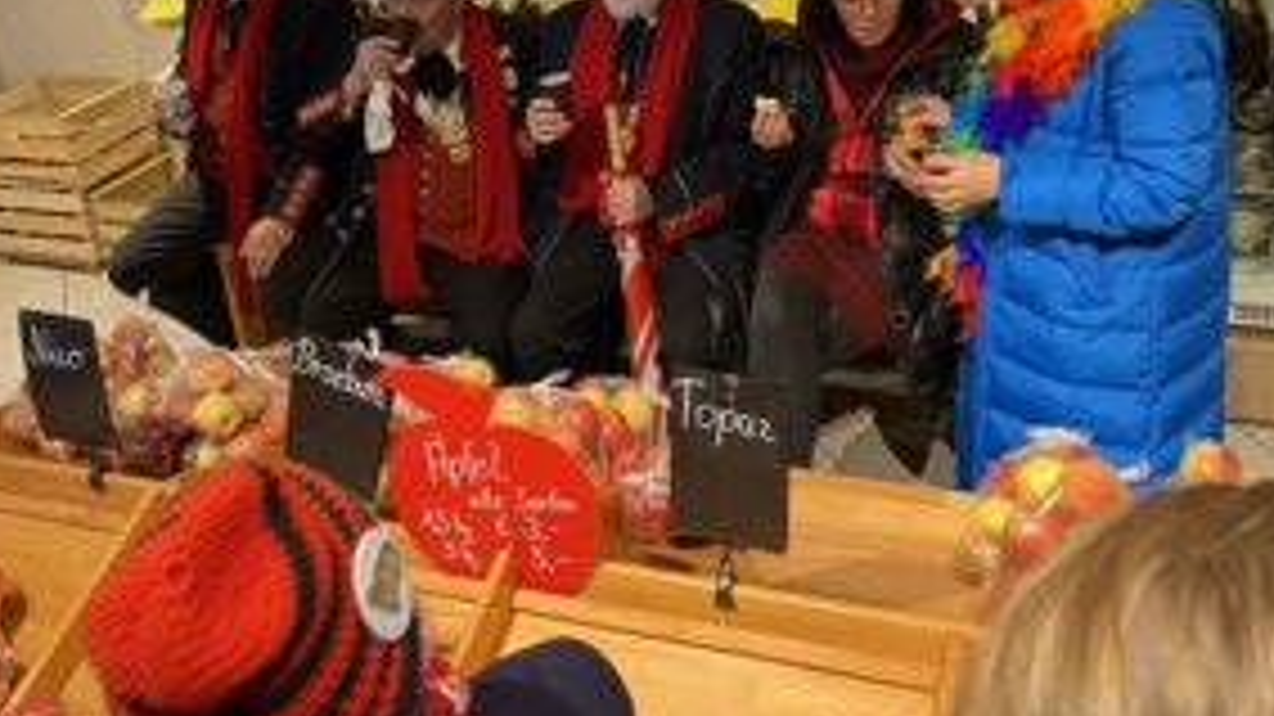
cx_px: 702
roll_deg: +5.7
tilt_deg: -17.8
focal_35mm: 40
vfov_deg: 28.6
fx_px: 1351
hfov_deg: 50.4
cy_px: 77
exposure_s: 1/50
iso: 250
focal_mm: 4.25
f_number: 1.8
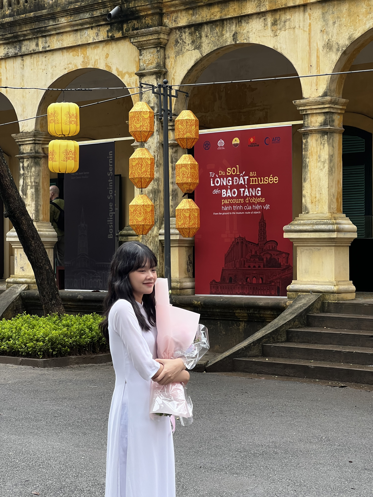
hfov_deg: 19.1
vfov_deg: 25.3
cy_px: 248
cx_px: 186
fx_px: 1106
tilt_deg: -0.6
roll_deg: +1.2
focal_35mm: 77
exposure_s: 1/99
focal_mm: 9
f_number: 2.8
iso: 80
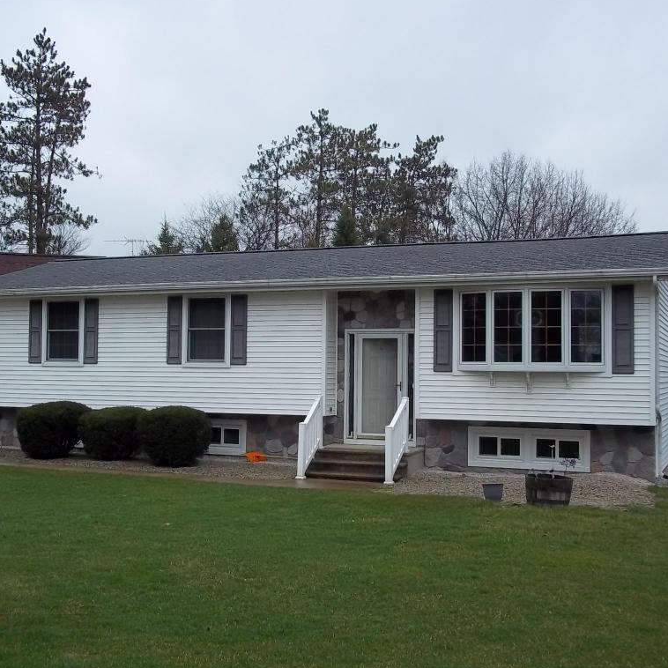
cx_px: 295
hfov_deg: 39.1
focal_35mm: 43
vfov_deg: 39.2
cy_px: 332
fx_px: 939
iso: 80
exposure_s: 1/320
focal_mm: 6.5
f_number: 3.1
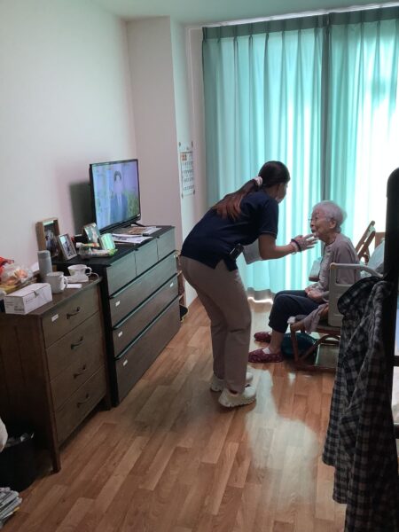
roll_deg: +3.0
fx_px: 476
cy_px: 266
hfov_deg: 45.4
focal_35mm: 31
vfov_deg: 58.4
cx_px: 200
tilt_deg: -14.6
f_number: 2.4
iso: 80
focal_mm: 3.3
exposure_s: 1/60
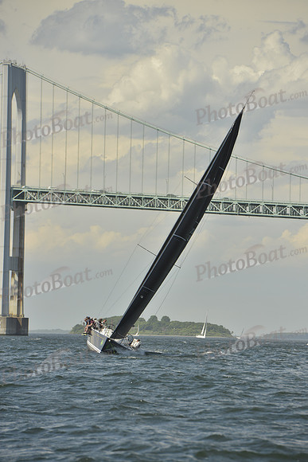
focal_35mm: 200
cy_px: 231
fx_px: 2565
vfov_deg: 10.3
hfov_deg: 6.9
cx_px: 154
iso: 280
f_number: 8
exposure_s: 1/1600
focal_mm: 200
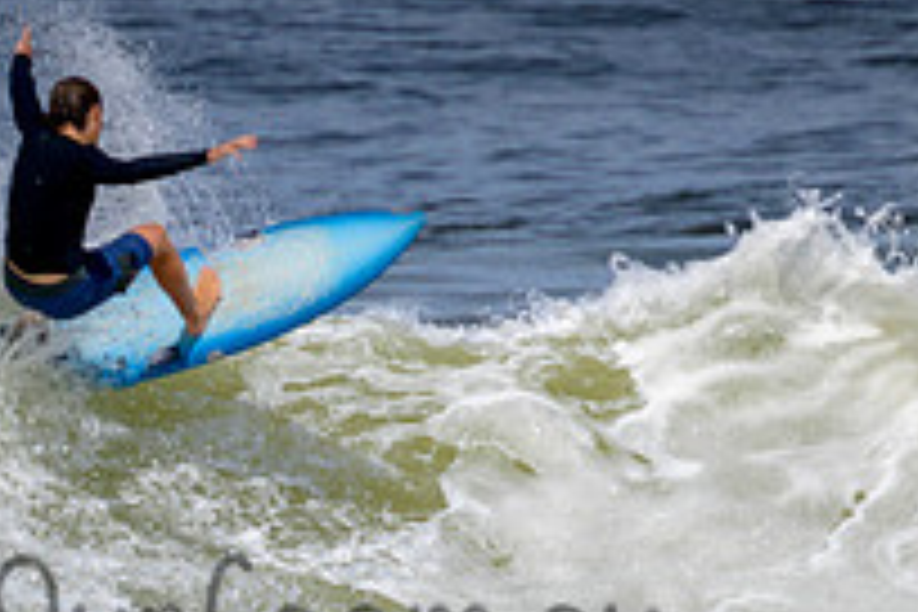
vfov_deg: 0.6
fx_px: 57931
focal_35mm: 2272
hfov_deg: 0.9
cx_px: 184
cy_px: 587
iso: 400
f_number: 11
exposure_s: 1/2000
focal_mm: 800
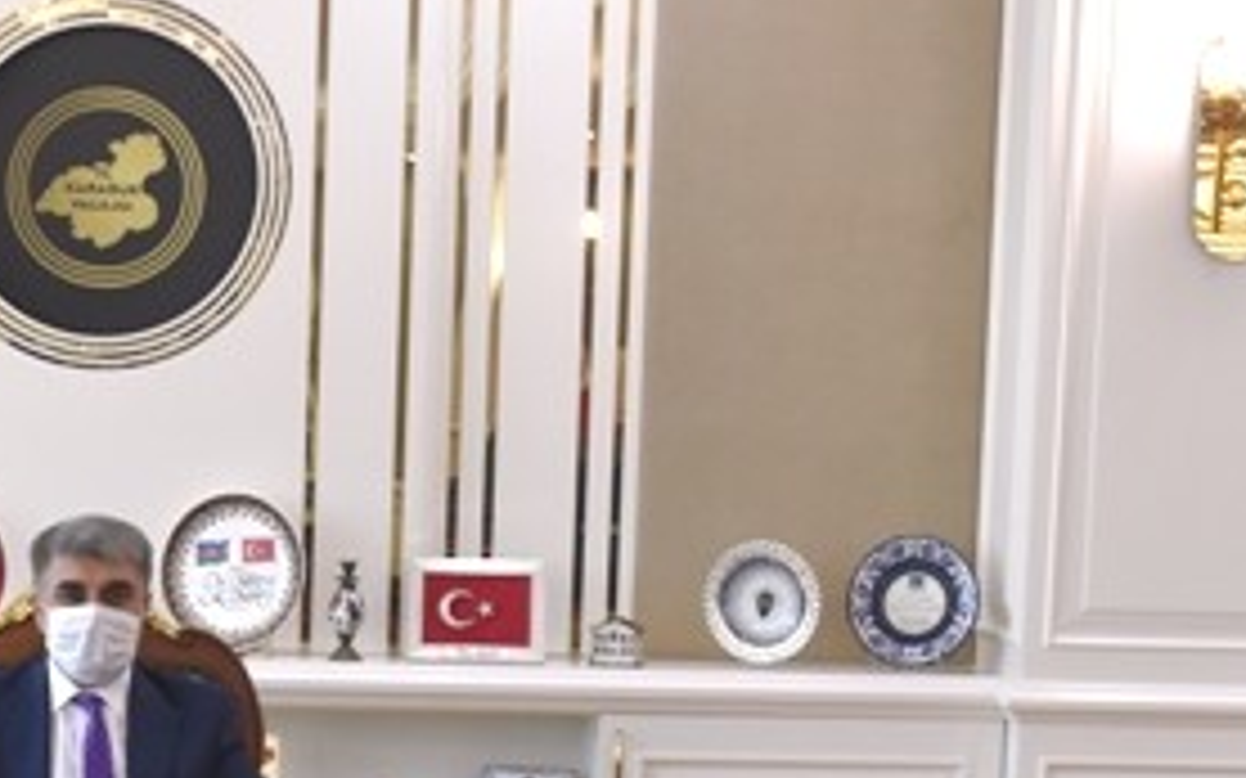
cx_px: 76
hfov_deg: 20.9
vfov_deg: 13.3
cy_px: 731
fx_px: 3293
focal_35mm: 97
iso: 800
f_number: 5
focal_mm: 22
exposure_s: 1/100
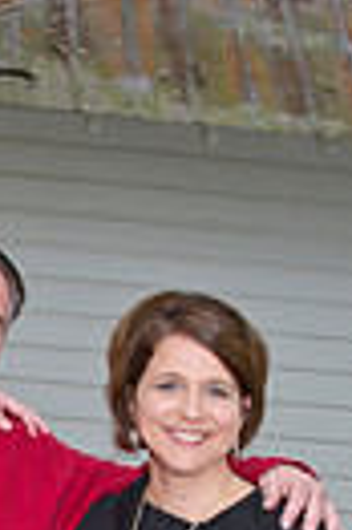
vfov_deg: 8.4
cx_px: -18
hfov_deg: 5.7
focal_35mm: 241
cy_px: 712
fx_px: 3544
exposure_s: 1/100
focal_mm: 70
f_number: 6.3
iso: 1250
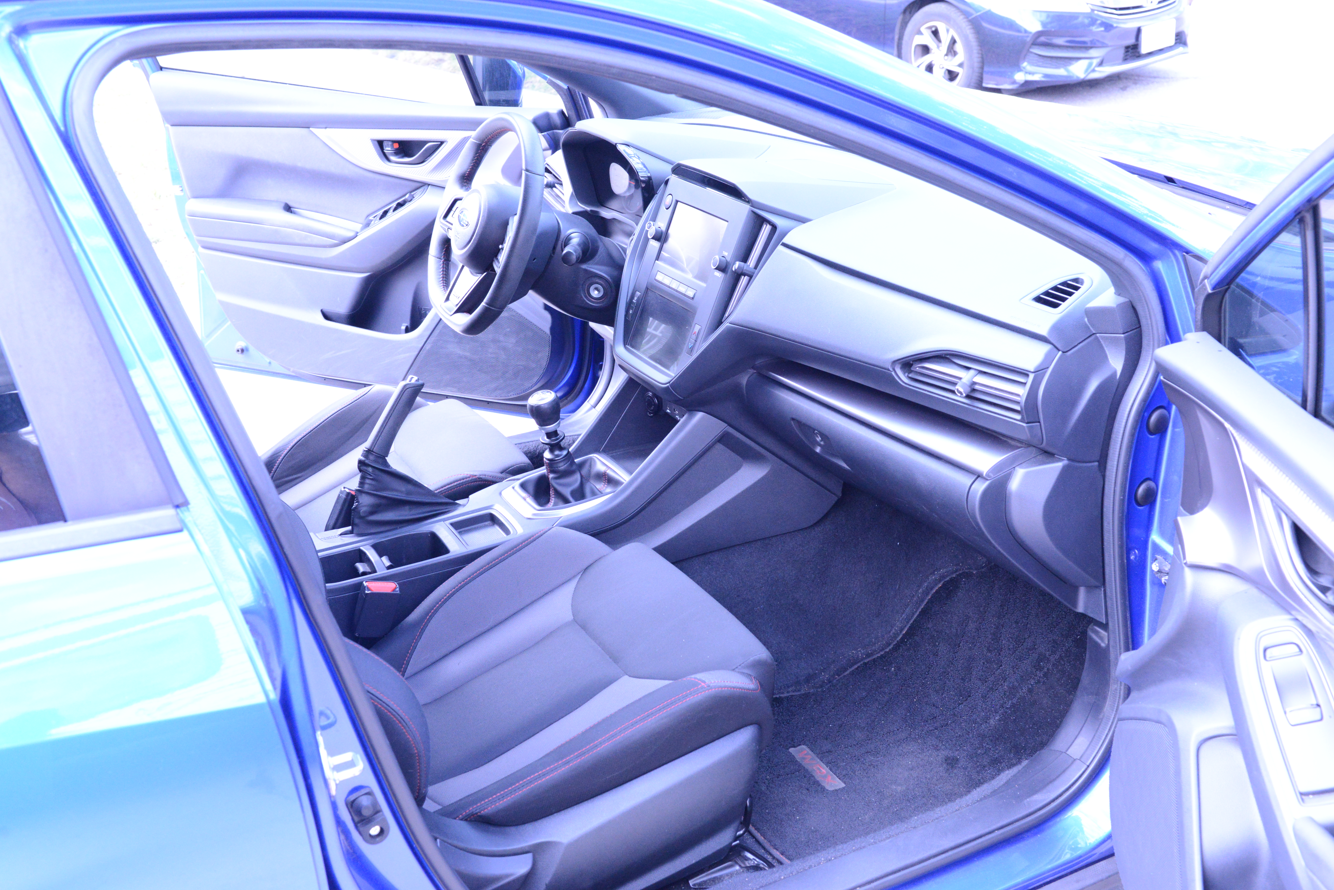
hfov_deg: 47.4
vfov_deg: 32.6
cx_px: 710
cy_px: 414
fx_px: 1520
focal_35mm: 41
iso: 4000
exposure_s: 1/125
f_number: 8
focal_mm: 38
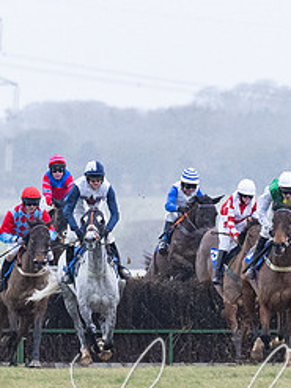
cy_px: 461
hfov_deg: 1.1
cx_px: 425
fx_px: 15762
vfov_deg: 1.4
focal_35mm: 1405
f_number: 4
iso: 1250
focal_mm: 200
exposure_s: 1/1000
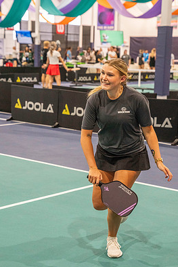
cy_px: 142
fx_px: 593
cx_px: 97
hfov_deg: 17.1
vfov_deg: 25.3
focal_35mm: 80
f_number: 4
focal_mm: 70
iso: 10000
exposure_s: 1/640
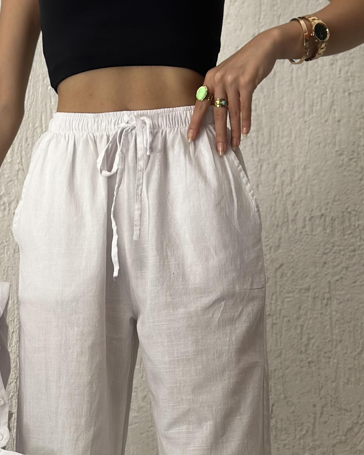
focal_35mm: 105
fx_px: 1414
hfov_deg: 14.6
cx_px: 127
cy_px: 426
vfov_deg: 17.9
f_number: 1.78
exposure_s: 1/118
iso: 125
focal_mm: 6.86
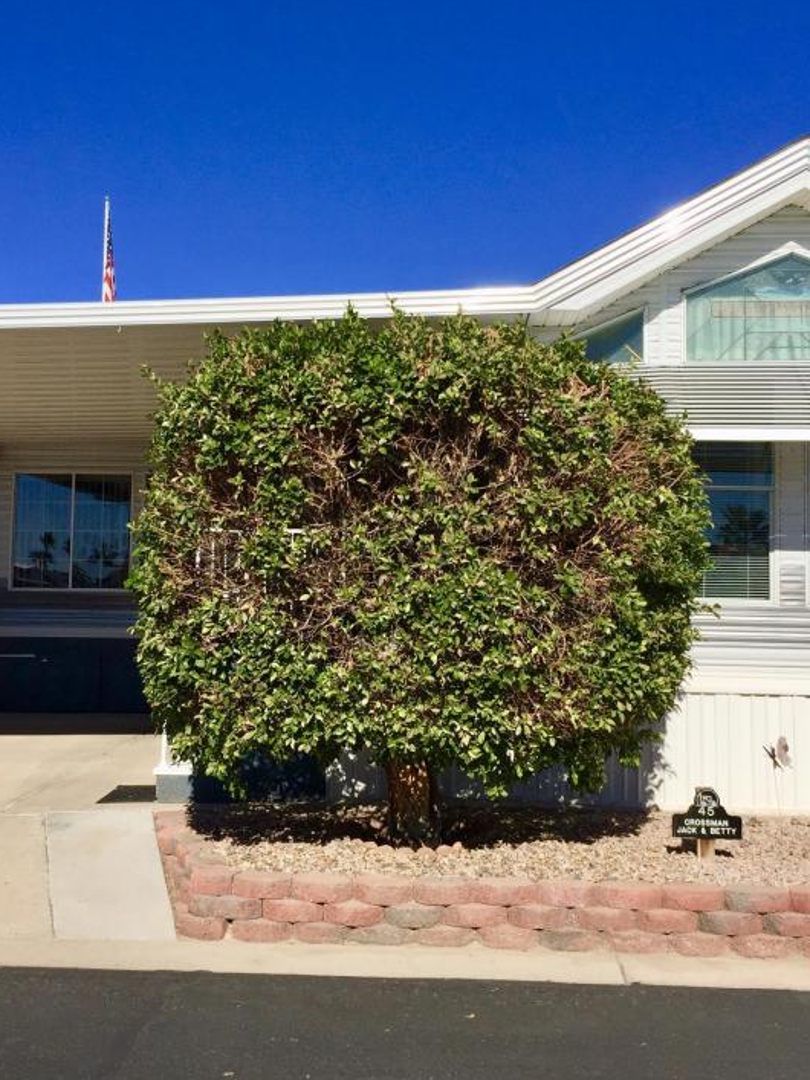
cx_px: 371
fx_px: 1311
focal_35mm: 42
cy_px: 532
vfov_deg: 44.8
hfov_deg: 34.3
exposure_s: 1/4405
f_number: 2.2
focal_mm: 4.15
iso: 32
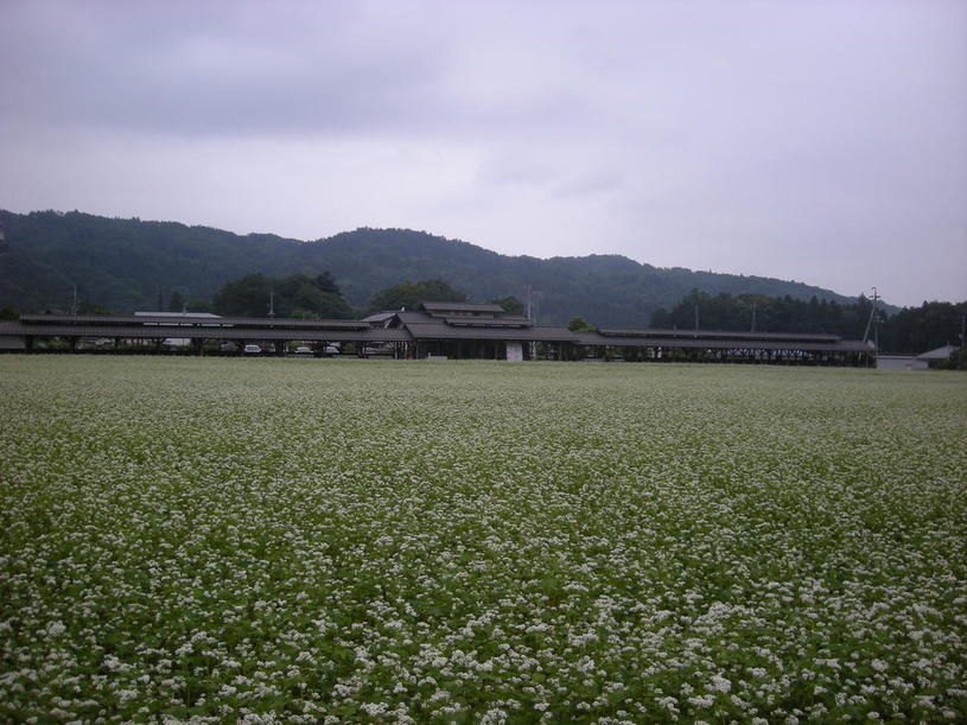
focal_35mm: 35
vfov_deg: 40.7
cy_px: 362
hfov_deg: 52.6
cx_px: 484
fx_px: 978
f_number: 5.7
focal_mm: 5.7
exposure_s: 1/306
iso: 64
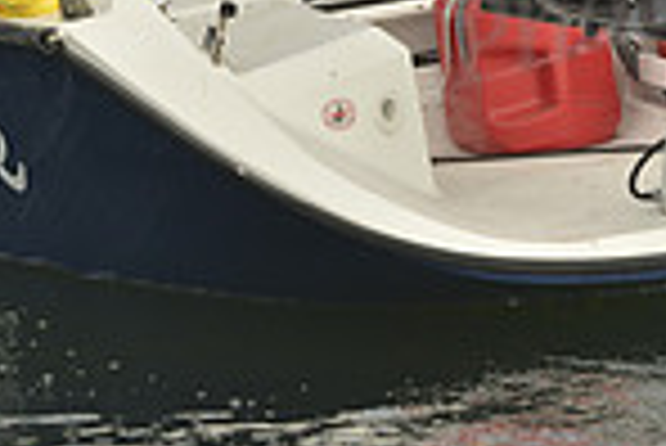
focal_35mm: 588
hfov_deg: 3.5
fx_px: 10888
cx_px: 216
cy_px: -200
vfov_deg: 2.3
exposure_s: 1/1250
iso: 200
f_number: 5
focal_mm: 150
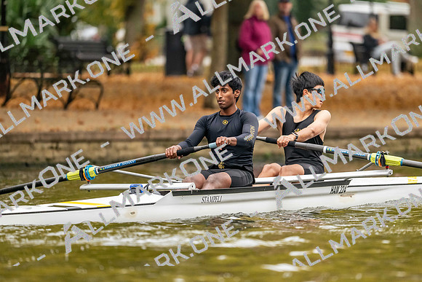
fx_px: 4690
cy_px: 141
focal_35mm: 400
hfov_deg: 5.2
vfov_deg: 3.4
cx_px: 211
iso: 3600
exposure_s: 1/2500
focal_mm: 400
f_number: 4.5
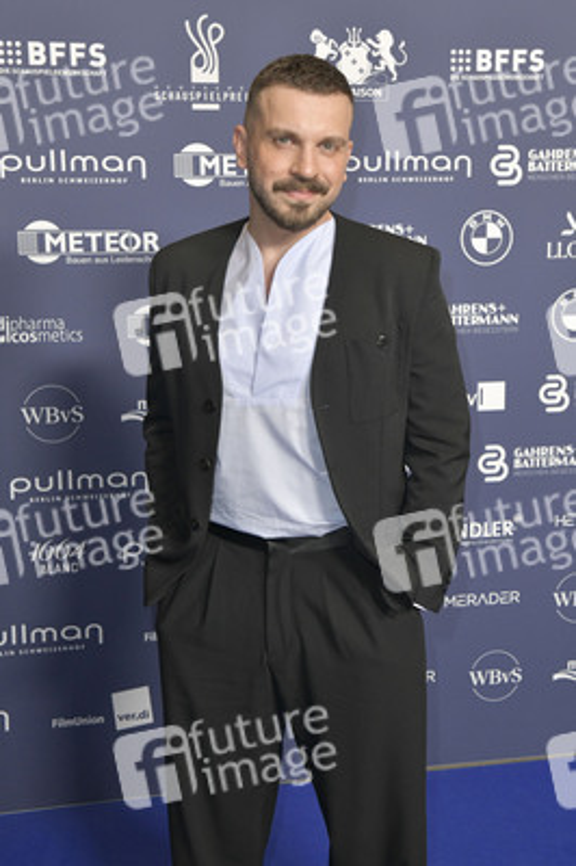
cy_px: 433
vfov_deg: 43.6
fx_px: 1082
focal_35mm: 45
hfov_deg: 29.8
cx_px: 288
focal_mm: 45
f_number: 6.3
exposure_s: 1/200
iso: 2000
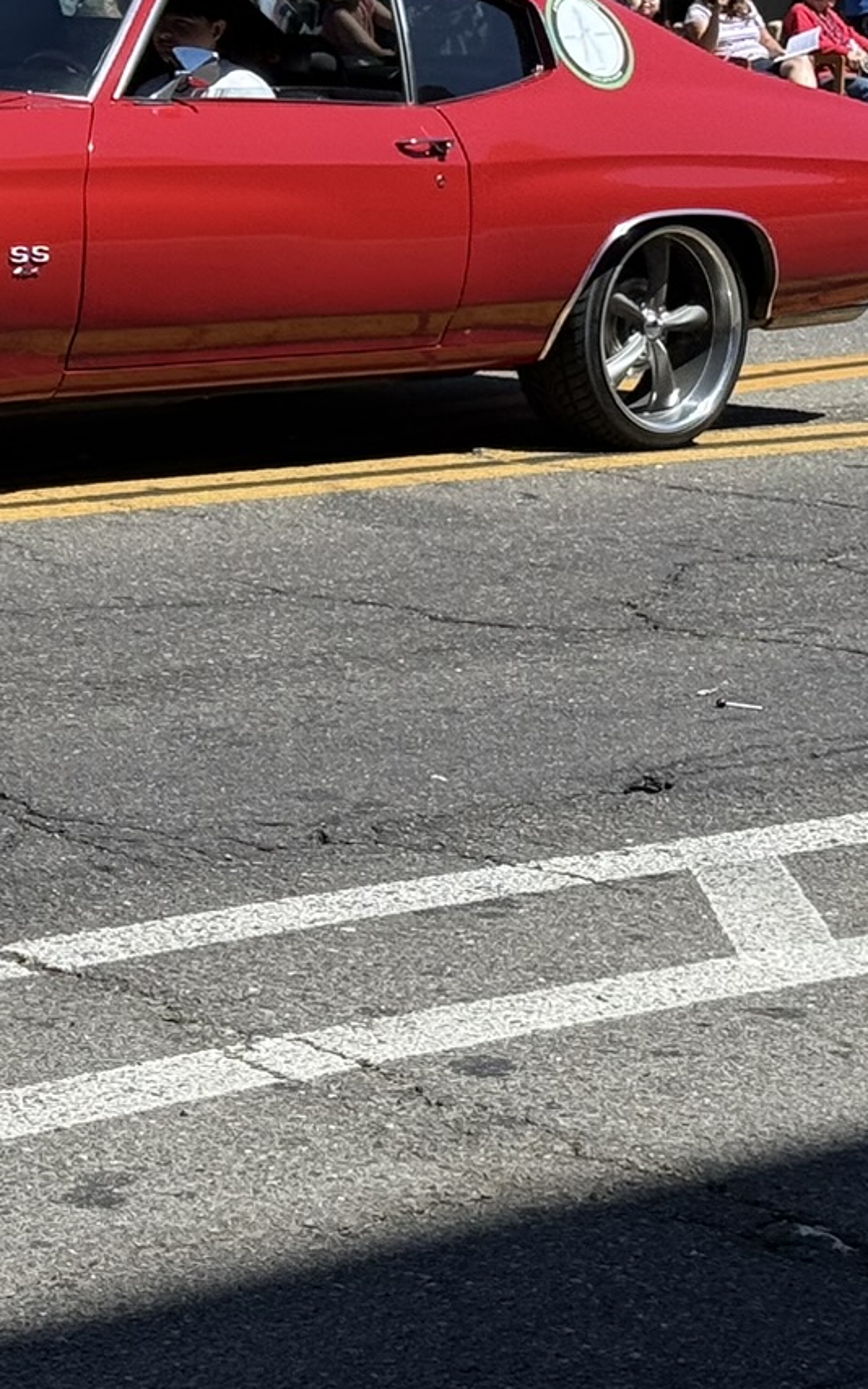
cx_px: -325
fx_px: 4616
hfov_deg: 10.5
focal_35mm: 122
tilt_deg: -4.6
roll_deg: -1.8
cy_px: 237
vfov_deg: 16.9
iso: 80
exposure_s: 1/3534
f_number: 1.78
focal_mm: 6.76
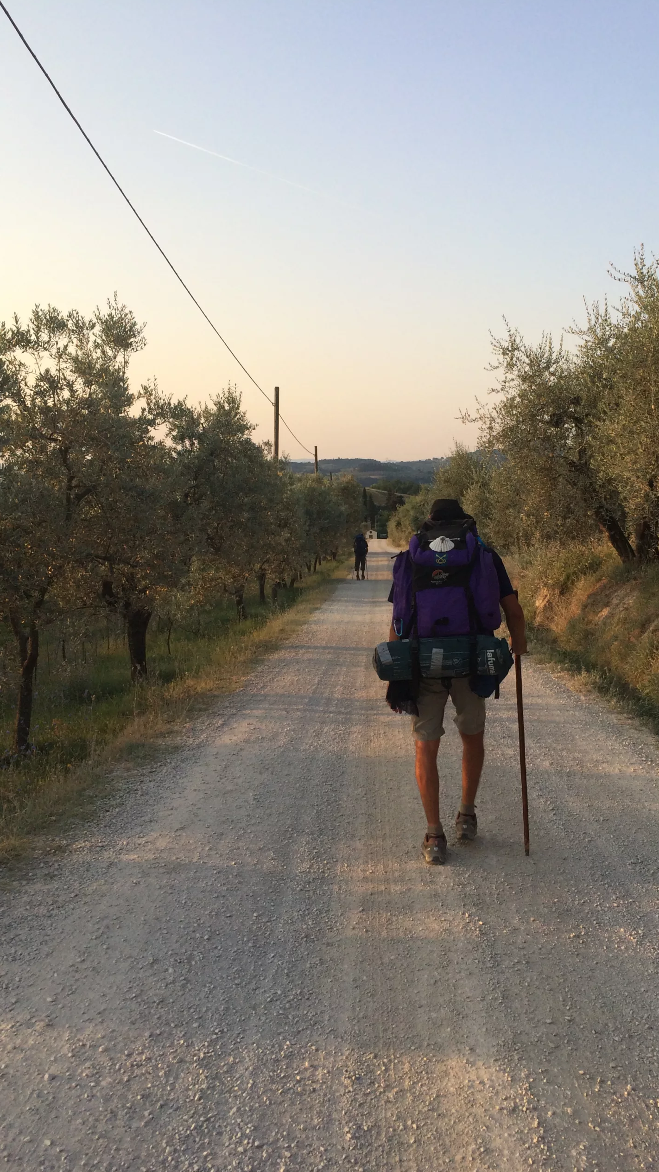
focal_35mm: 32
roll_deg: -2.2
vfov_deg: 61.0
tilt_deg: -9.7
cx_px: 390
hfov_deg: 36.6
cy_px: 589
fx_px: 994
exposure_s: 1/695
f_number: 2.2
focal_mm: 4.15
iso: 32
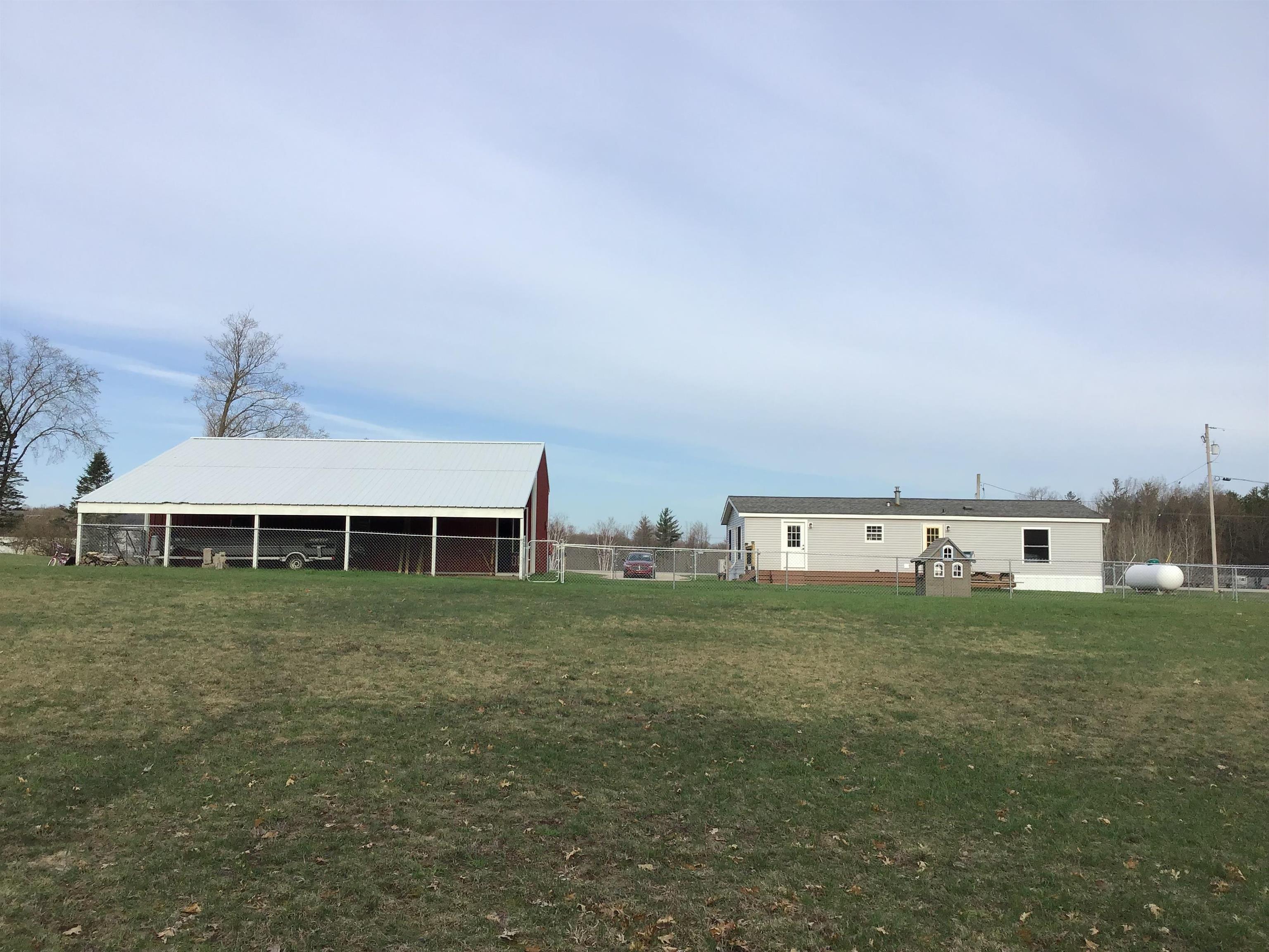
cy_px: 476
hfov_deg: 58.4
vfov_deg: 45.4
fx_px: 1136
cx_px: 634
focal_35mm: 31
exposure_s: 1/1148
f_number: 2.4
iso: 25
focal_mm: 3.3
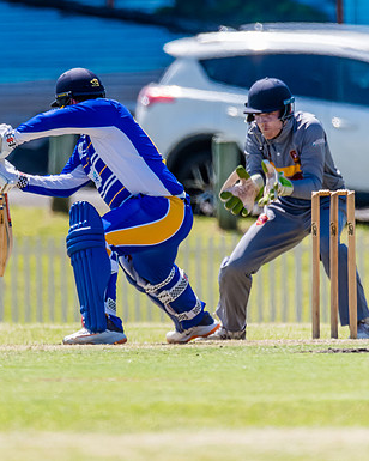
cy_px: 196
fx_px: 16463
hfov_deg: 1.3
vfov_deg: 1.6
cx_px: 69
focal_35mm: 1206
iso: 640
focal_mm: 600
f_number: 6.3
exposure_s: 1/2000
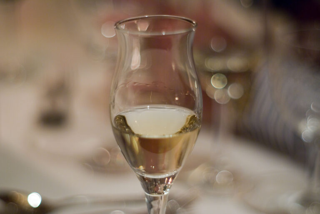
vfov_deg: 18.2
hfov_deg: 27.0
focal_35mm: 75
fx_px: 667
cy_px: 107
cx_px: 160
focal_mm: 50
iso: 400
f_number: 2
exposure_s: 1/30
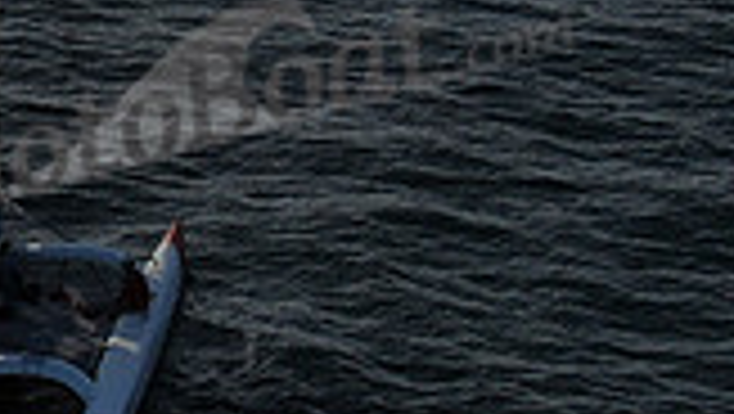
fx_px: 3623
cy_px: -88
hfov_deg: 11.1
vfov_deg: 6.5
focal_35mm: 186
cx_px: -396
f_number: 3.8
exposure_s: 1/3200
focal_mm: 8.6
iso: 100
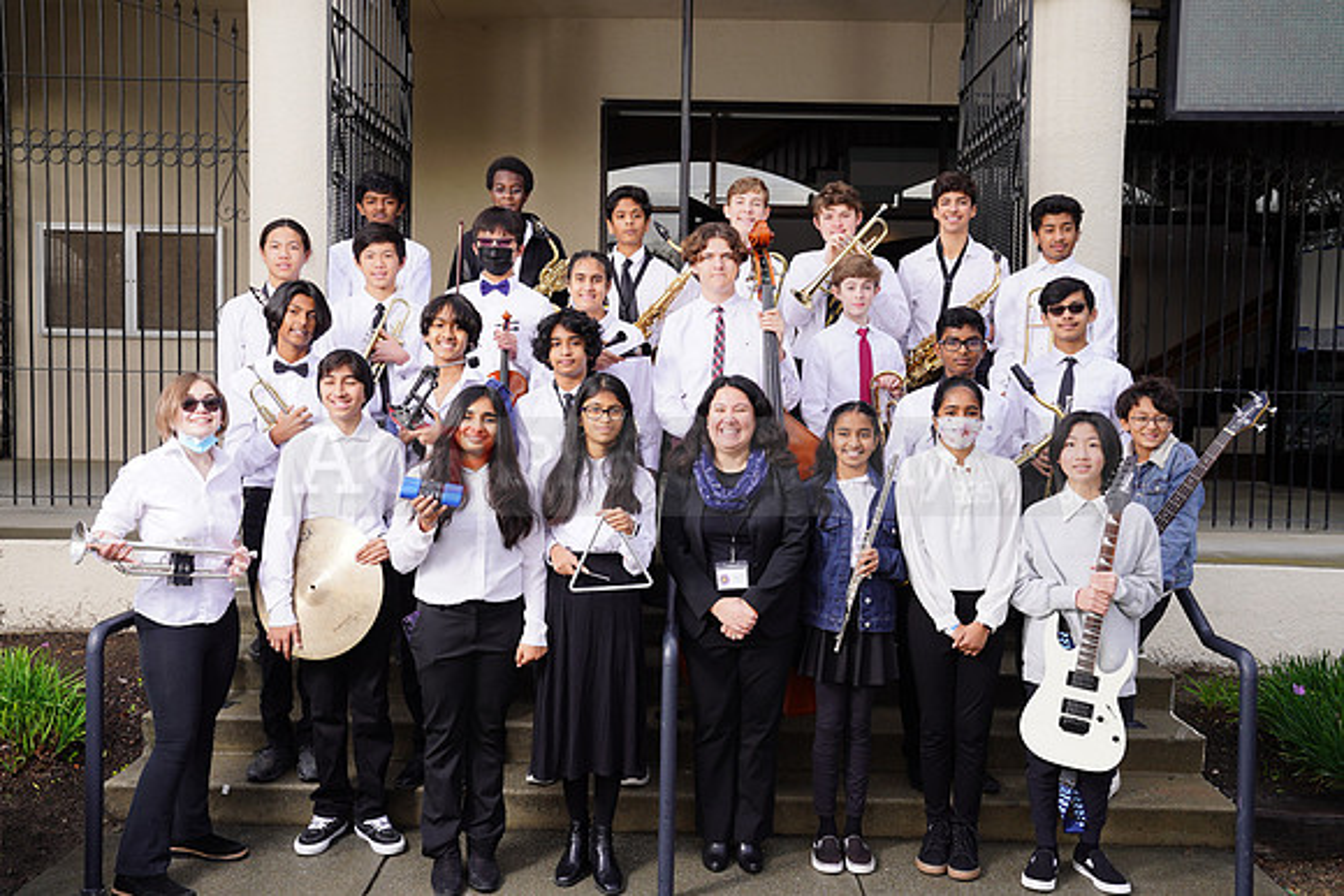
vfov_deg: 38.9
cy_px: 448
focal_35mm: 34
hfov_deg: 55.8
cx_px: 672
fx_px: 1270
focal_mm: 34
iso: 200
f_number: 6.3
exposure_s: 1/200
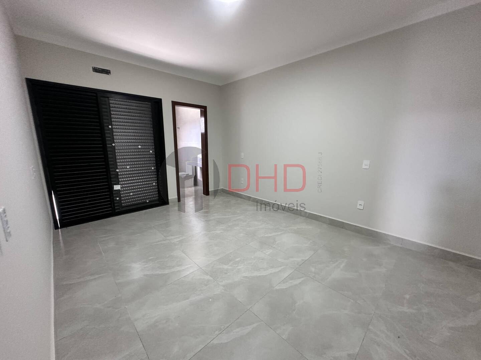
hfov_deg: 102.1
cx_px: 240
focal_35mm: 14
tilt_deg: -7.9
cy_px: 180
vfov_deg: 85.7
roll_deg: +0.4
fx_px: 195
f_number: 2.2
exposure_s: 1/60
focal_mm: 2.22
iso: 250
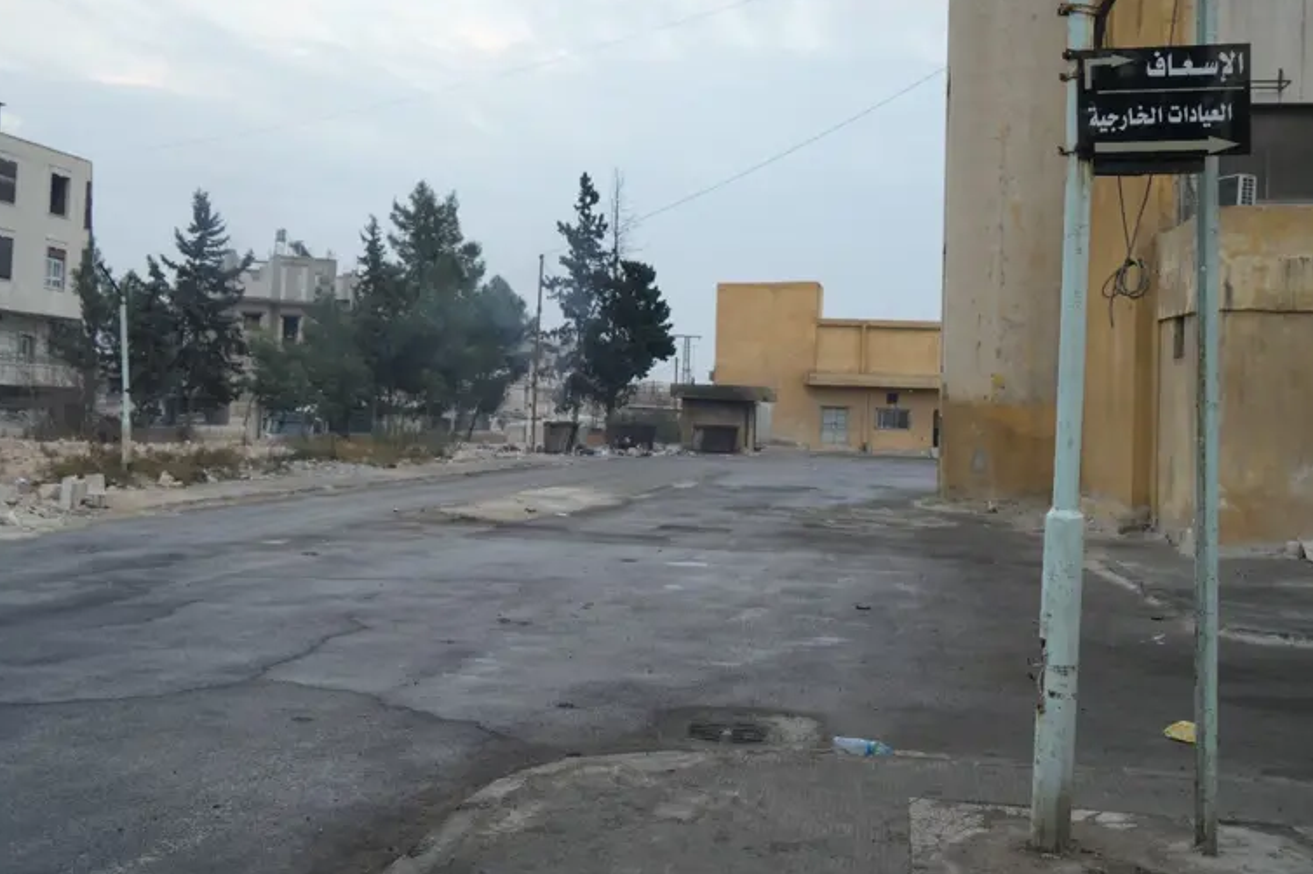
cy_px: 367
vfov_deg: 37.7
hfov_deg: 54.4
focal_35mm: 35
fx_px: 1276
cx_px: 698
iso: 640
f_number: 4
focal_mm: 30
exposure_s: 1/160
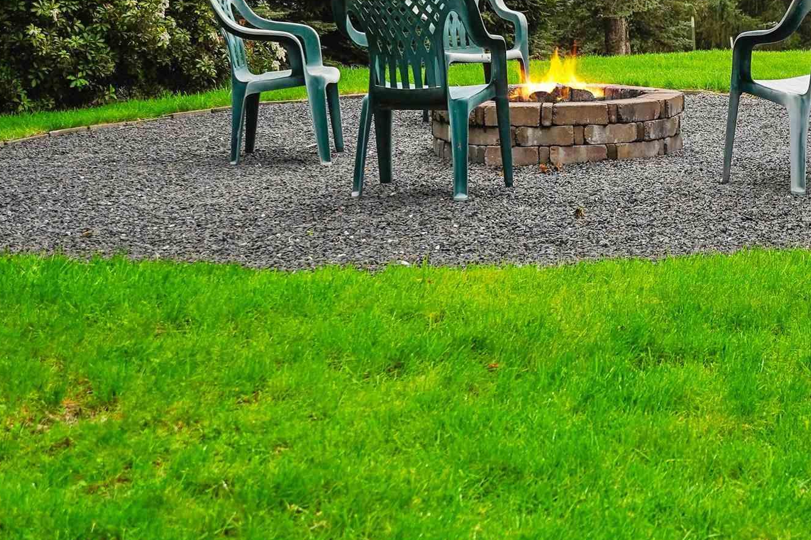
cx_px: 693
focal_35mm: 67
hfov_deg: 29.1
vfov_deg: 19.9
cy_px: 50
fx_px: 1509
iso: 800
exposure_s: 1/1000
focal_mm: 29
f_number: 4.5
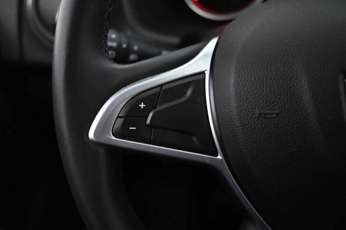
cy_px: 115
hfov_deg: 53.1
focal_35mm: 36
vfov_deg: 36.9
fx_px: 346
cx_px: 173
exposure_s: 1/40
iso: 8000
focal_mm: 24
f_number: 4.2
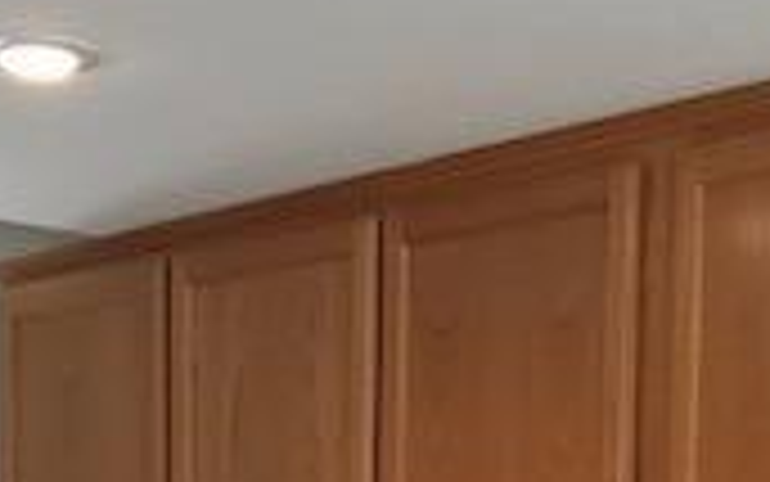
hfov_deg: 18.7
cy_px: 941
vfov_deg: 10.8
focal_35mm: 111
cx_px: 459
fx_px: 2330
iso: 25
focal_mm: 3.99
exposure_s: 1/30
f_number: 1.8
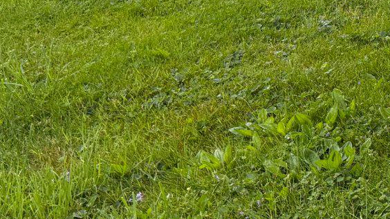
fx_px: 982
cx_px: 586
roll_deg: -1.6
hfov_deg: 19.5
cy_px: -170
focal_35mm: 95
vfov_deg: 11.8
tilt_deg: +1.8
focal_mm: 6.76
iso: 100
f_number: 1.78
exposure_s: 1/535
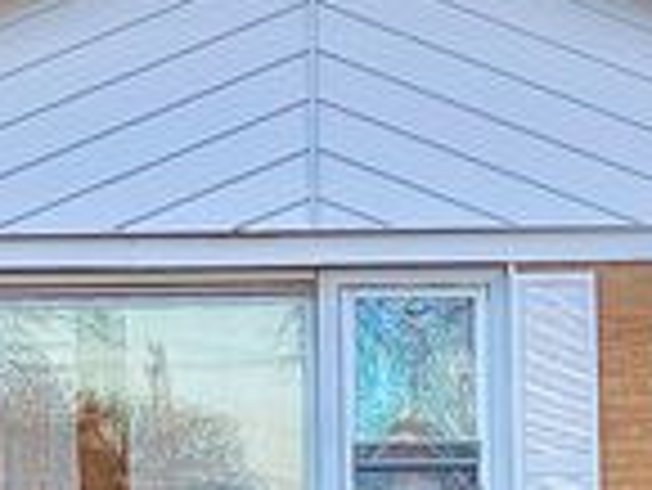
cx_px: 391
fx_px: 3374
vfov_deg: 8.3
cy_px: 366
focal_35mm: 179
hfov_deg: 11.0
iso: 32
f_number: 2
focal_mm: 6
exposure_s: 1/122
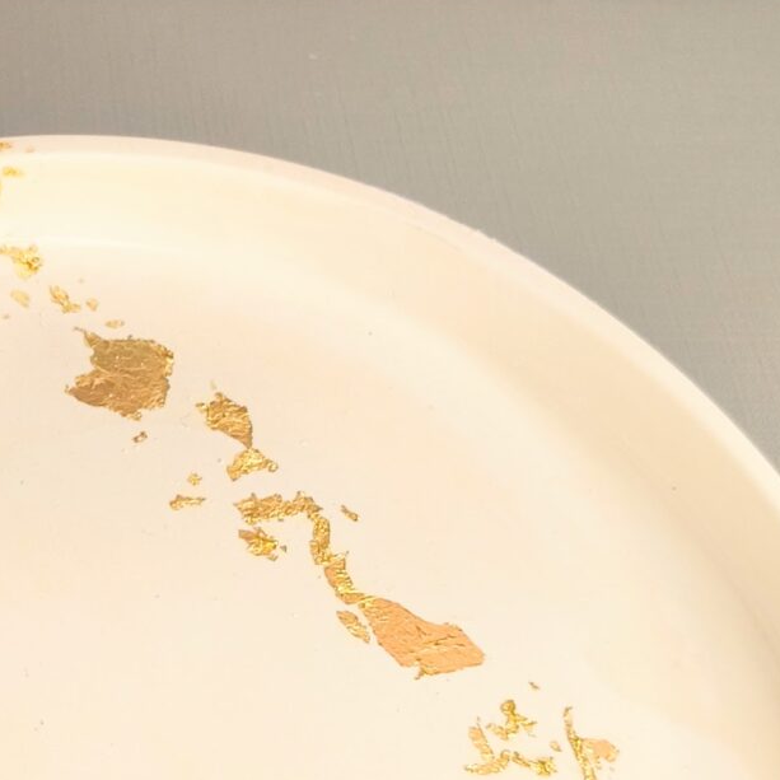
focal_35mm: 96
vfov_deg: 18.1
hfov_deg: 17.0
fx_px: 2447
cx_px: -246
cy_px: 499
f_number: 1.8
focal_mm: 4.84
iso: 250
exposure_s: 1/60.1
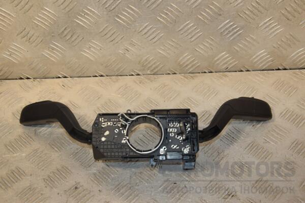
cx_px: 152
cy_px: 102
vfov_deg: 25.8
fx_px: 445
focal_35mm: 52
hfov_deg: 37.9
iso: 800
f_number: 6.3
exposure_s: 1/200
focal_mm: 35
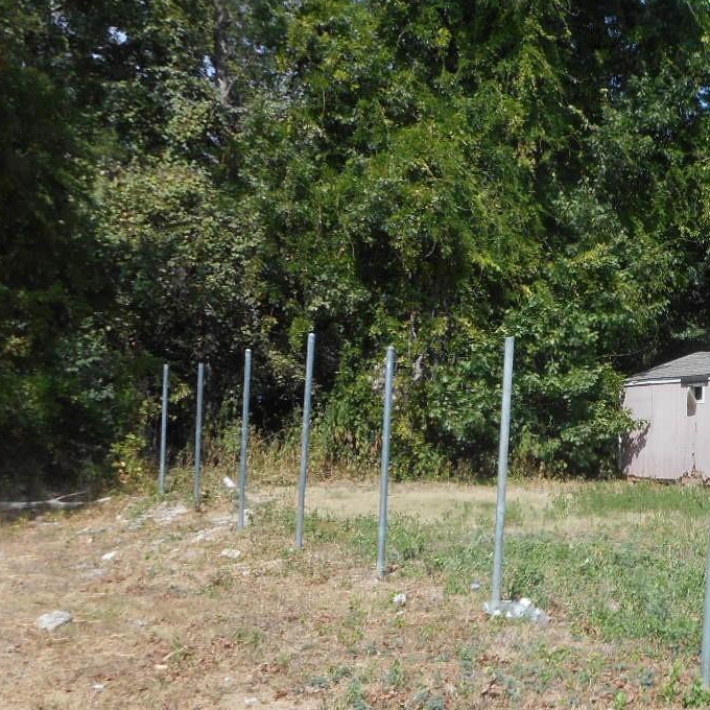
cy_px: 401
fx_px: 1207
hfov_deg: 30.1
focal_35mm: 52
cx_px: 738
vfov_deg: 32.7
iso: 80
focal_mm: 4.5
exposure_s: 1/500
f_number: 3.7
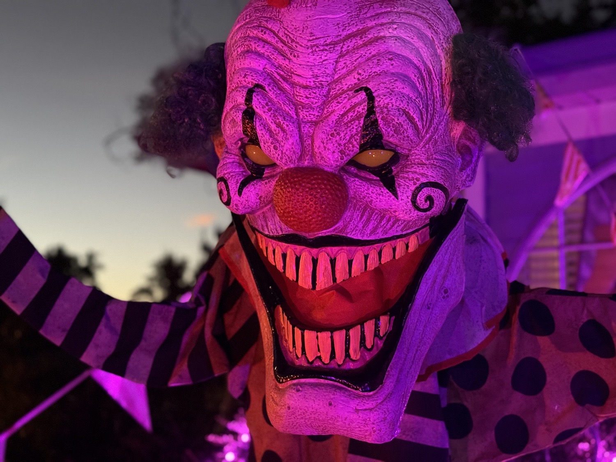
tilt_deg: +8.4
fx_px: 854
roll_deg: -0.8
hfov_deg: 39.7
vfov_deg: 30.3
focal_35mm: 48
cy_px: 231
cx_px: 308
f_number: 1.78
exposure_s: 1/15
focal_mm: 6.76
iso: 1250
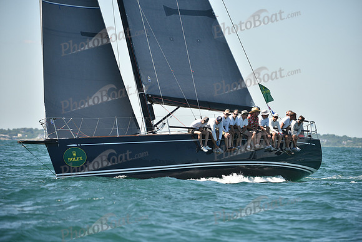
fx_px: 2414
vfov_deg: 5.7
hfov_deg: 8.6
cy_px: 121
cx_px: 181
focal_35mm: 240
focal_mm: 240
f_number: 4.5
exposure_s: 1/1250
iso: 250
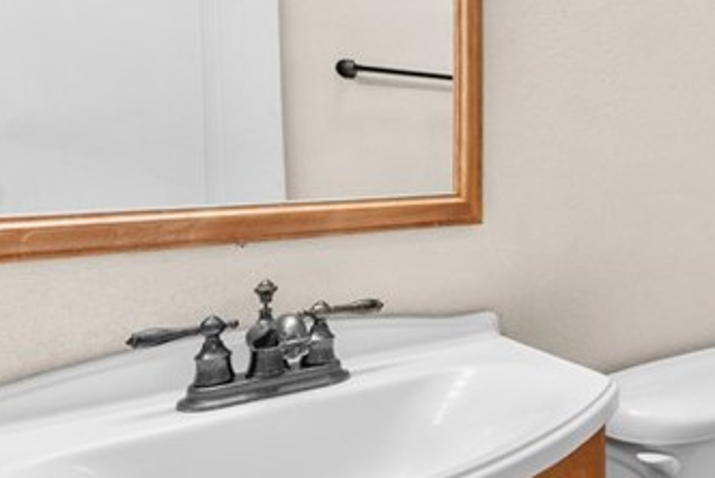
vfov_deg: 35.5
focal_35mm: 37
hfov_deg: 40.3
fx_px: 735
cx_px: 812
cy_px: 145
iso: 320
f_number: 8
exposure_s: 1/6
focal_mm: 12
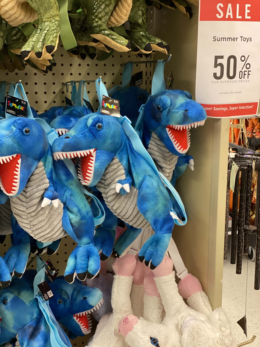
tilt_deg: -11.4
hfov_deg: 28.0
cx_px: 130
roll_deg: -1.3
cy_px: 174
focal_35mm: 52
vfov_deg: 36.8
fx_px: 521
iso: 160
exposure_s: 1/34
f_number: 2
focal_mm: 6
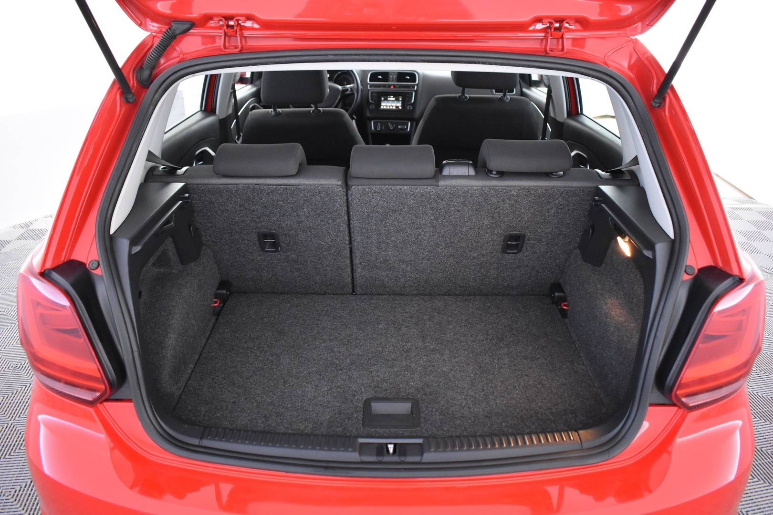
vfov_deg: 47.9
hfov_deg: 67.4
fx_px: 580
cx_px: 386
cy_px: 258
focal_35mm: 27
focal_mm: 18
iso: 3200
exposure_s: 1/20
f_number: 3.5
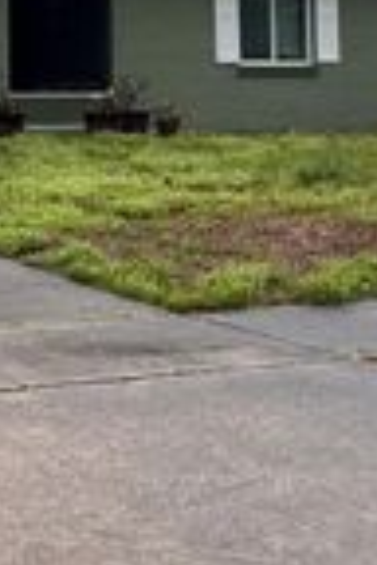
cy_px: -10
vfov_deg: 20.9
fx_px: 1476
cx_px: -232
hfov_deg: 13.5
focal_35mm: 94
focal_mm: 5.1
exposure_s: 1/2137
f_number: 1.6
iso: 50
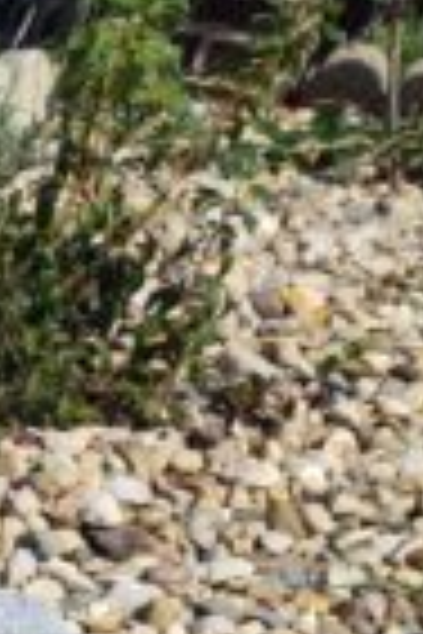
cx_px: -770
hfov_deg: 10.4
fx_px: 1798
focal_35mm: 102
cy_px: 998
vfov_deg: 17.6
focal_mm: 5.56
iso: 100
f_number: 1.8
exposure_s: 1/1623
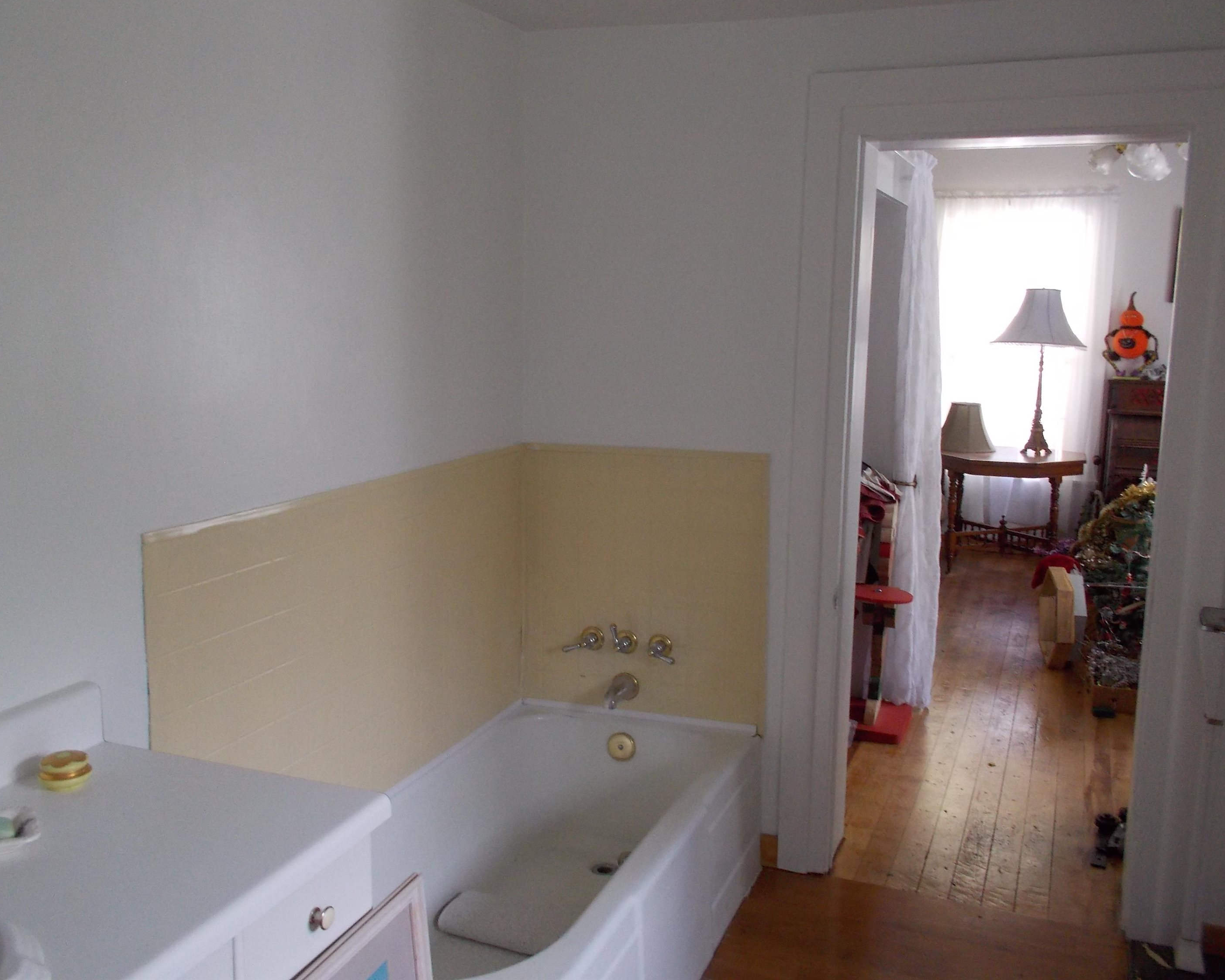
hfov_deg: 57.2
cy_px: 477
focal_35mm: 31
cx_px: 632
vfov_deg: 47.1
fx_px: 1124
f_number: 3.3
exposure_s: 1/30
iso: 160
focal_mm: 4.1
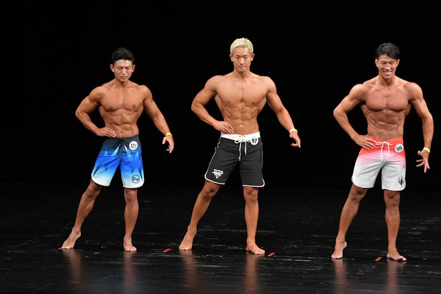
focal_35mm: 225
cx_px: 220
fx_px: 2755
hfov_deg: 9.2
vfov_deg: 6.1
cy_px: 147
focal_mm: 150
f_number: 5.6
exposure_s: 1/400
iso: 3200
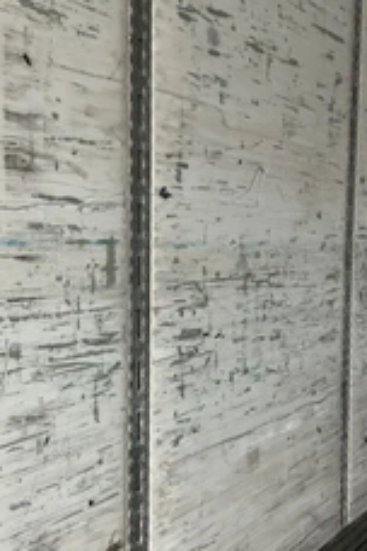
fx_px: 810
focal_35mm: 53
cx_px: 210
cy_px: 314
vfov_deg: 37.4
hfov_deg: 25.5
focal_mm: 3
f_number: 1.8
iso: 125
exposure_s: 1/60
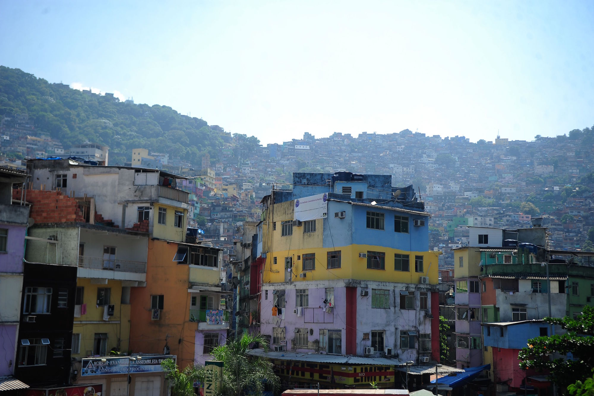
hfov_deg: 36.3
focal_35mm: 55
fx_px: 907
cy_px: 198
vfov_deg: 24.6
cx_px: 297
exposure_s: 1/800
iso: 100
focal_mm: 55
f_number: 4.5
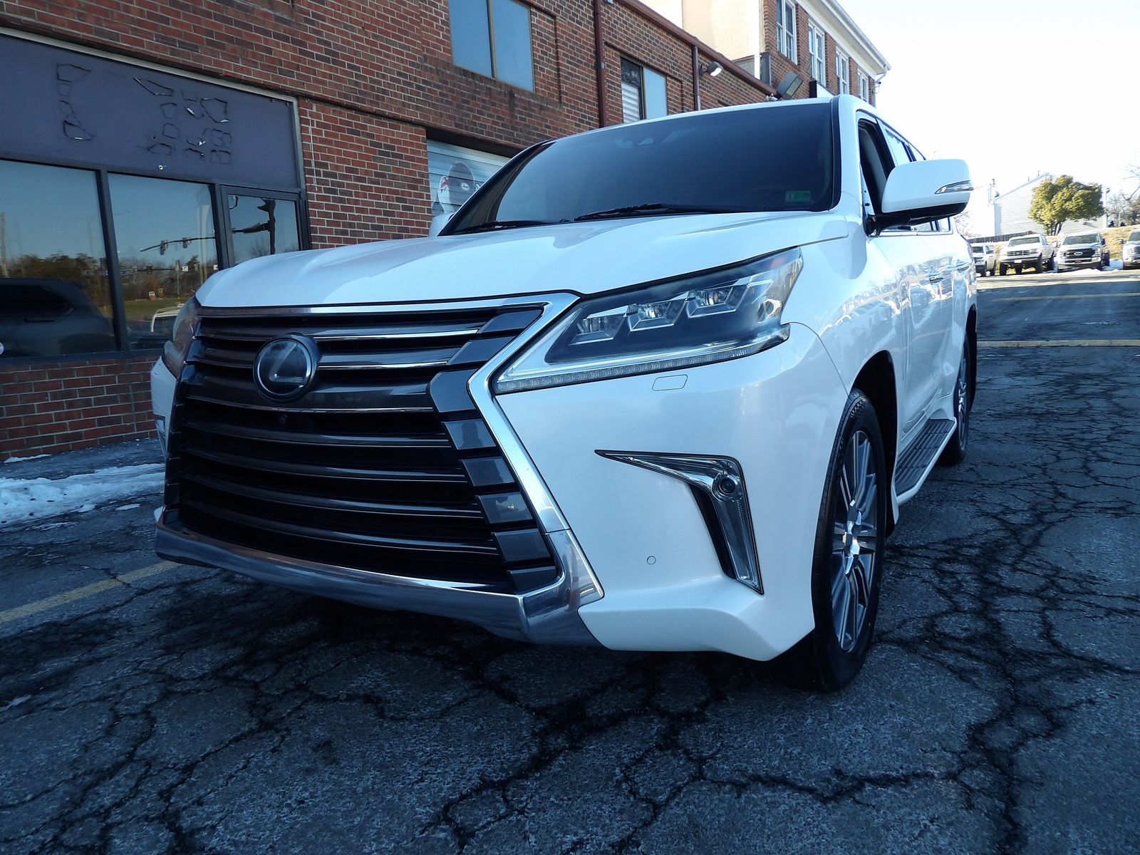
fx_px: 790
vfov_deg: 56.8
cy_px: 428
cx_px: 570
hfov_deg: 71.6
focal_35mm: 24
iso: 100
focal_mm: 4.3
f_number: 3.2
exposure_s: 1/240
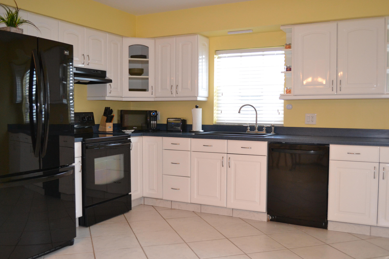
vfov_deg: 36.9
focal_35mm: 36
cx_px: 194
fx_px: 389
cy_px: 130
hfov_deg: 53.1
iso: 1100
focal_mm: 24
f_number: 4
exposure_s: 1/60
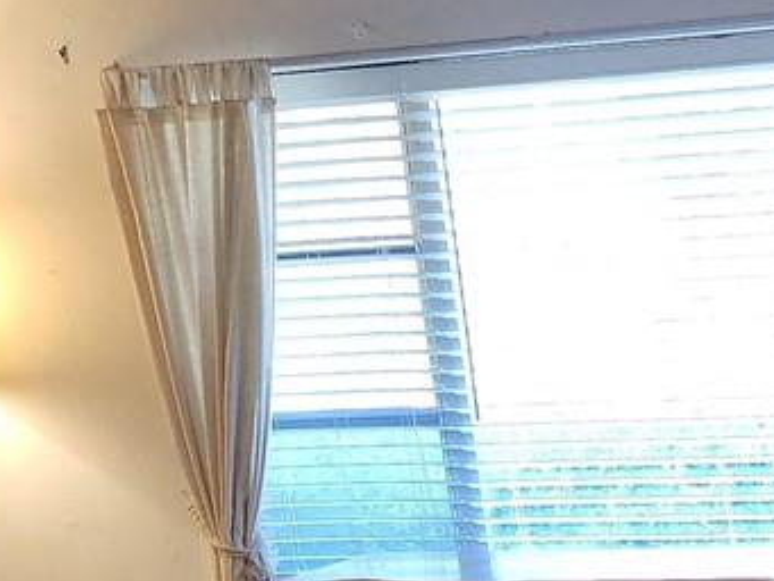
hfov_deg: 17.2
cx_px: 987
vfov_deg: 12.9
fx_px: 2416
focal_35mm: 108
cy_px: 908
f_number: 1.8
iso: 400
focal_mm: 6.4
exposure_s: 1/120
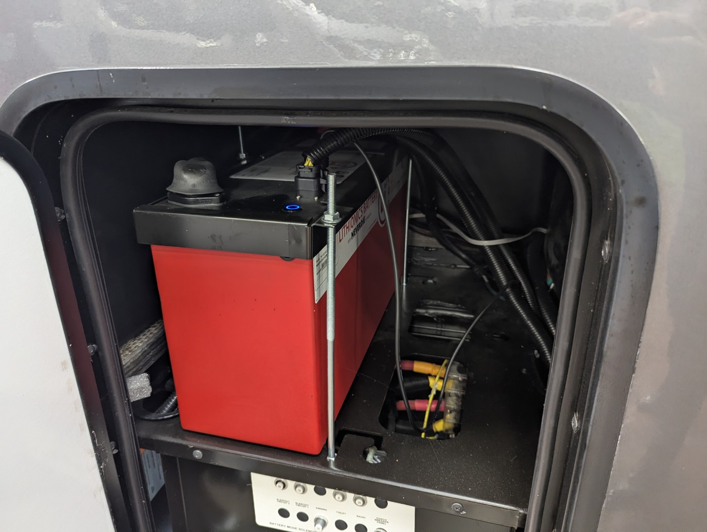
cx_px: 354
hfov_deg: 71.5
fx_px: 491
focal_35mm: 24
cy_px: 266
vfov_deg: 56.9
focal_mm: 6.81
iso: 494
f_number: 1.85
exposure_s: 1/91.4
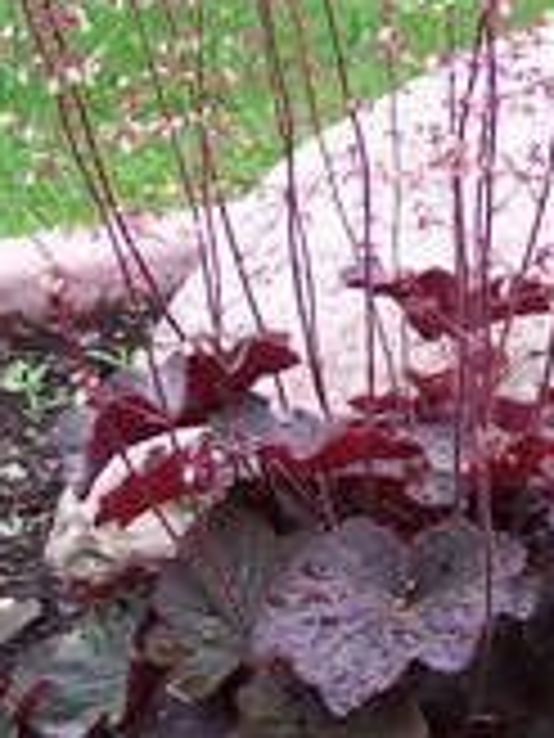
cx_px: 513
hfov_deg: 14.3
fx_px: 2177
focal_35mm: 102
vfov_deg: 19.3
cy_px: 369
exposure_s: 1/180
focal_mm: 8
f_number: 2.8
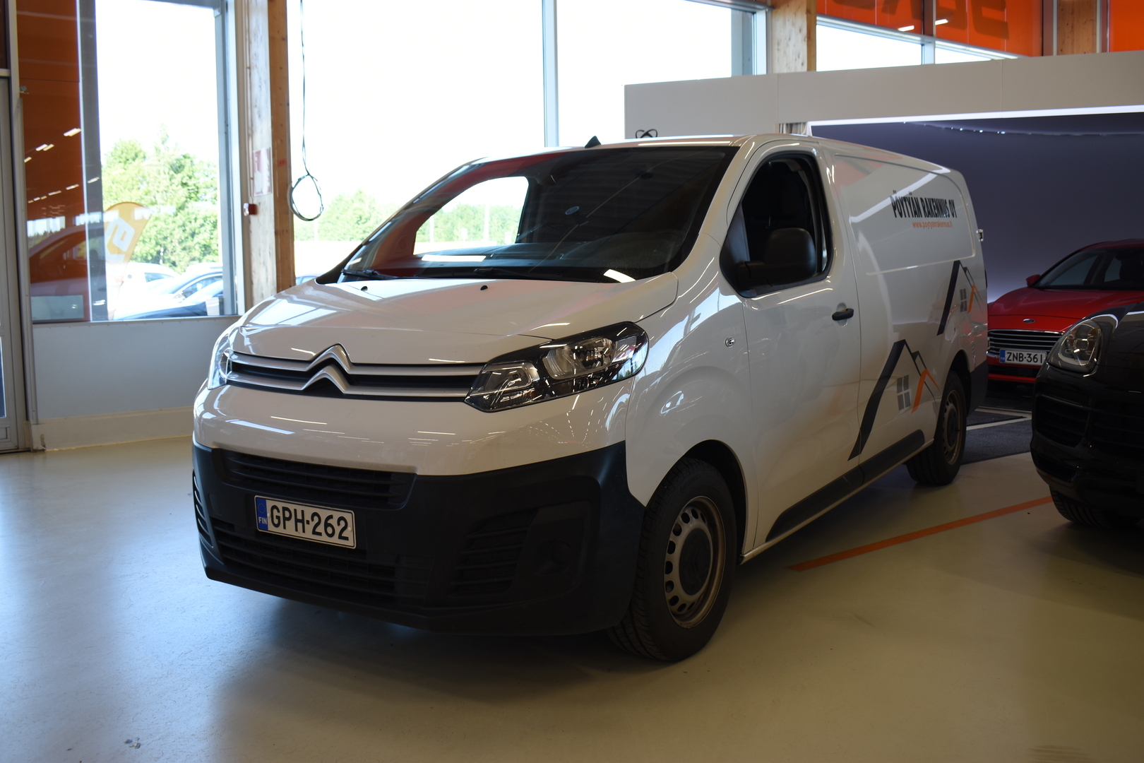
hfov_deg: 55.1
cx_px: 572
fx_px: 1096
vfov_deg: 38.4
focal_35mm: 34
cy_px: 382
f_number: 5.6
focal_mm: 23
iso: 100
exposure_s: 1/30
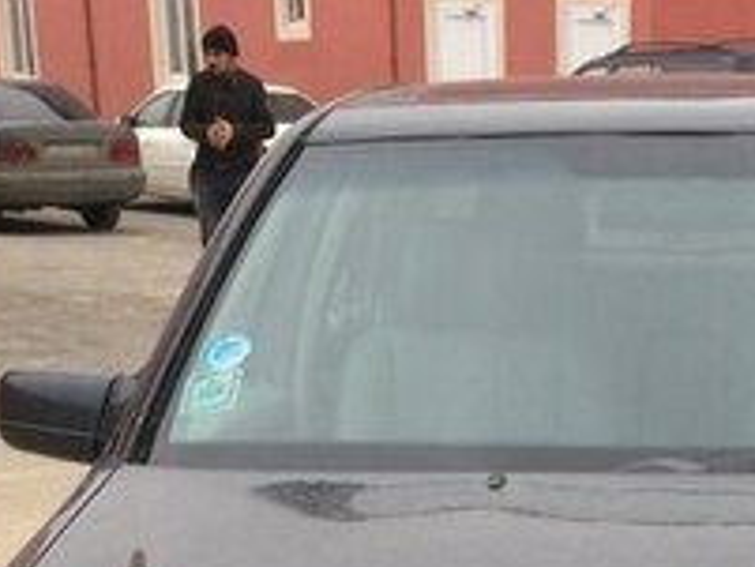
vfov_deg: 14.3
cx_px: 586
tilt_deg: -21.1
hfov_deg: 20.4
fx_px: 2073
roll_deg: +0.0
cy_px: 922
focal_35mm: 95
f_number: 2.2
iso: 50
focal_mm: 4.15
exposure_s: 1/100
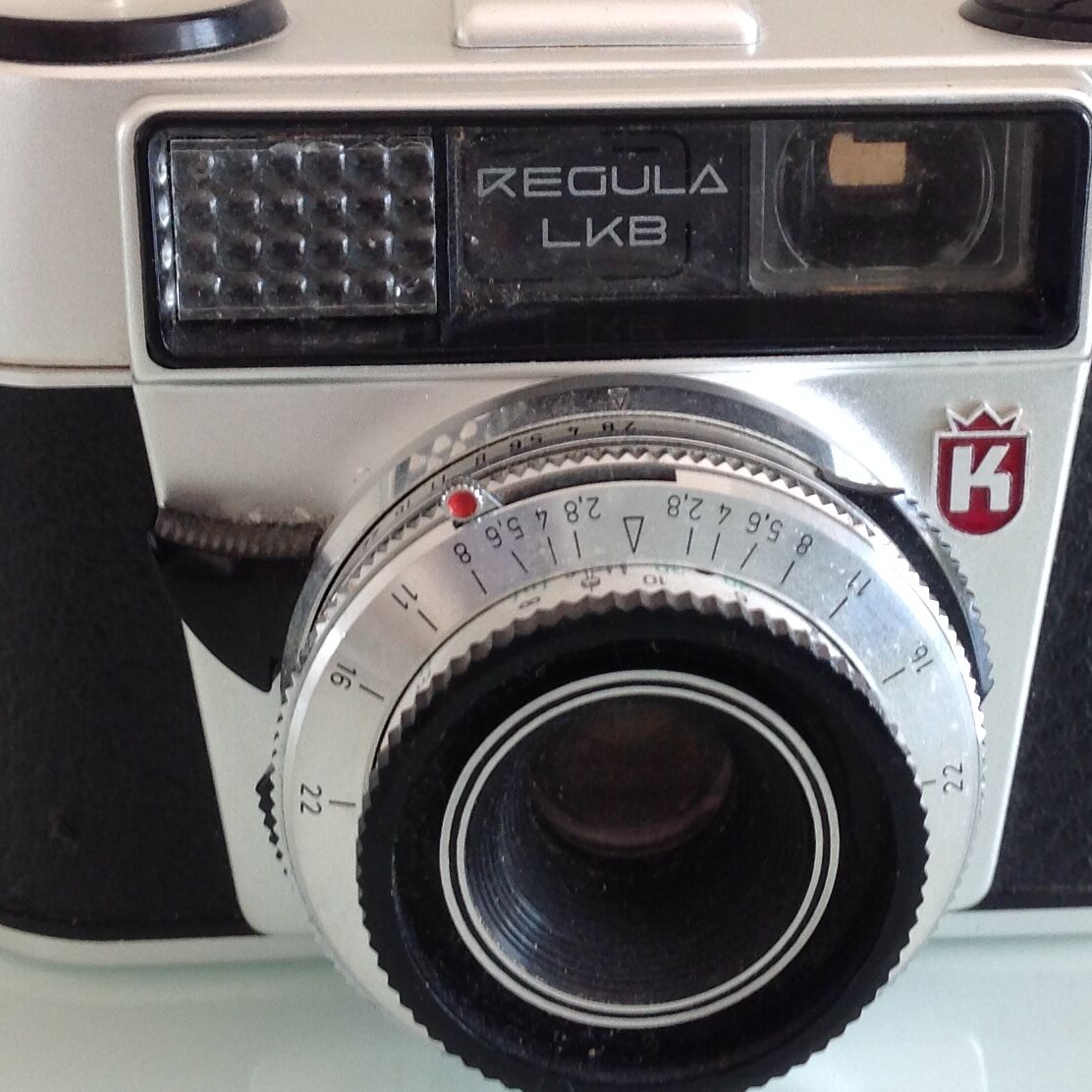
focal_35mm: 72
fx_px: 2570
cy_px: 354
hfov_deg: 24.0
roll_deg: +0.4
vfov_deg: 23.9
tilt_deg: -19.4
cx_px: 628
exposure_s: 1/15
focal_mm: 4.28
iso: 64
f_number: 2.4
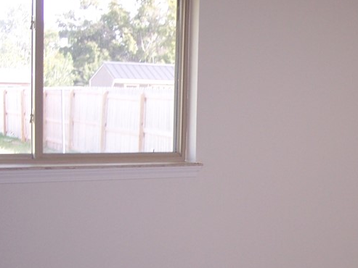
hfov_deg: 23.4
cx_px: 330
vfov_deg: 18.1
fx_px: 838
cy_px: 206
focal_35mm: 81
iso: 100
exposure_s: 1/60
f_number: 2.8
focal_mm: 8
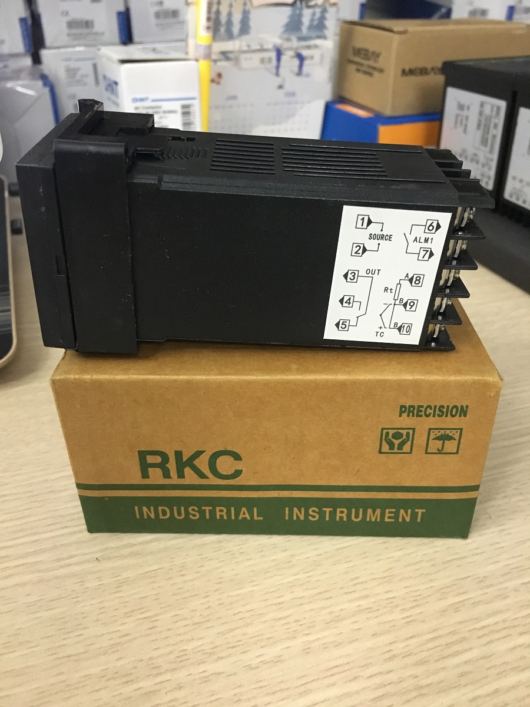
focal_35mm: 29
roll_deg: +0.8
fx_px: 592
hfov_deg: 48.2
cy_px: 354
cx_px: 265
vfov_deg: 61.7
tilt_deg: -30.8
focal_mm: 4.15
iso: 320
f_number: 2.2
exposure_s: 1/17
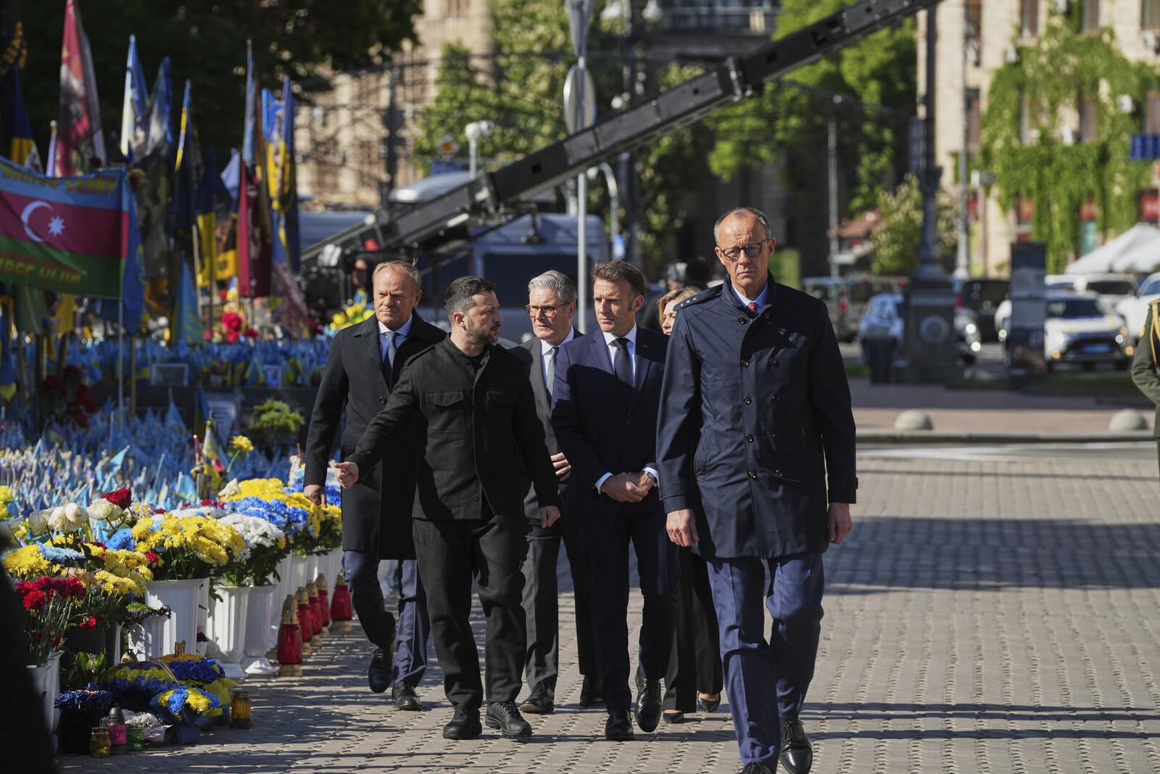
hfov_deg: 10.3
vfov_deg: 6.9
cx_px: 580
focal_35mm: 200
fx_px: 6445
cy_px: 387
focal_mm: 200
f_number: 5.6
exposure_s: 1/1600
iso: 160
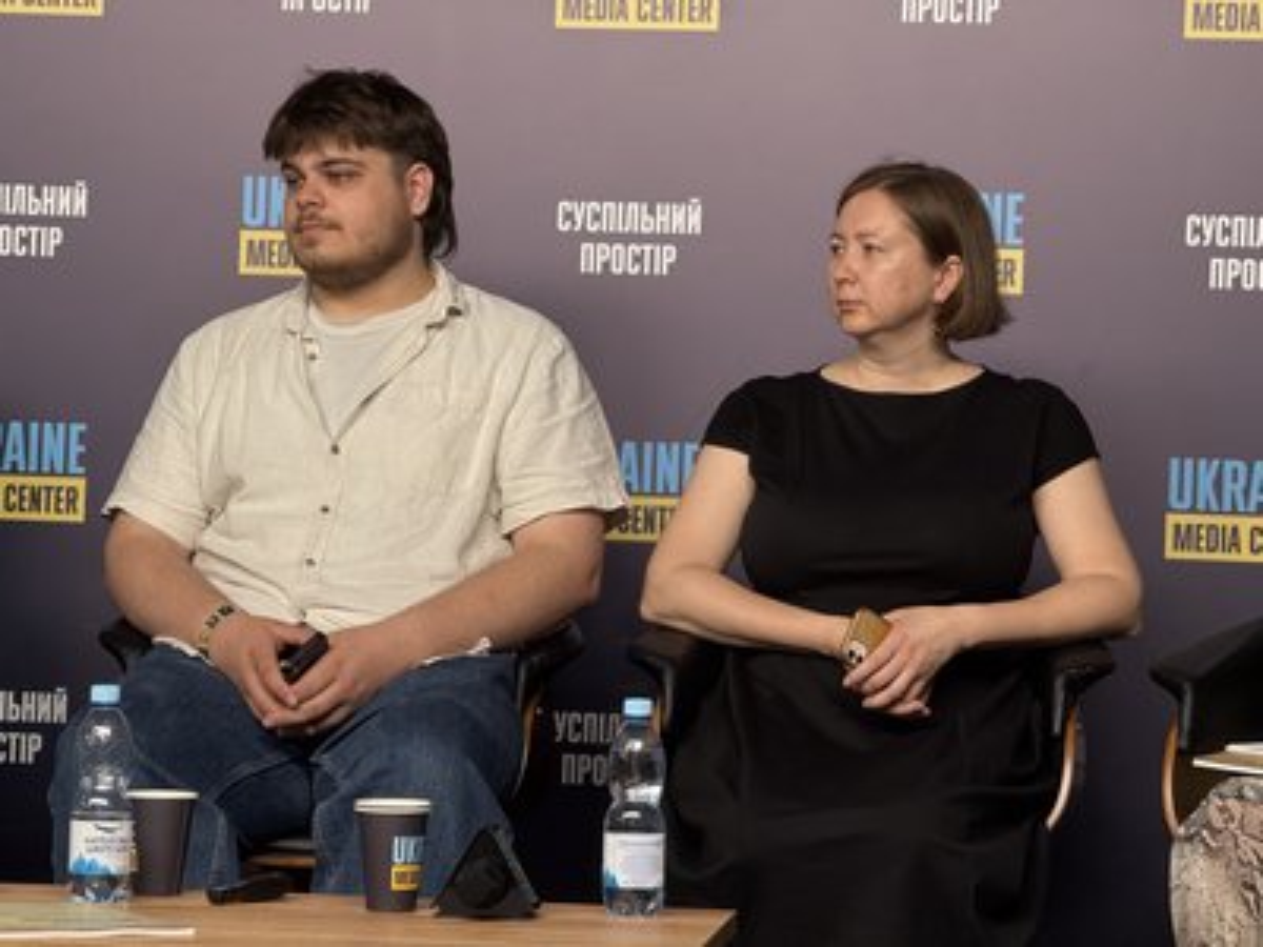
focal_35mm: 120
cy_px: 474
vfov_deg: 12.3
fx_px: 4378
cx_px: 632
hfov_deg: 16.4
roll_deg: -1.8
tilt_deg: +0.5
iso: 200
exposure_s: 1/120
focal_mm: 15.66
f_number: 2.8
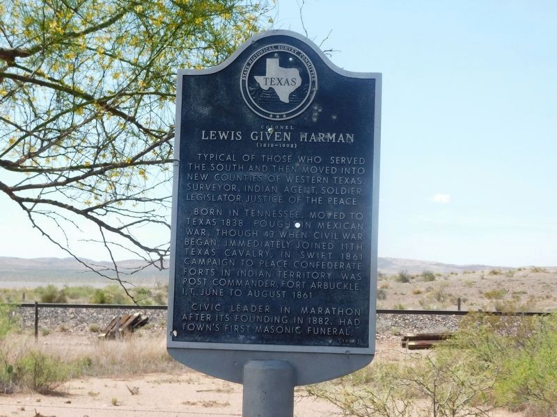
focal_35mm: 80
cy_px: 208
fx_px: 1287
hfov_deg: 24.4
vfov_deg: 18.4
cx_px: 278
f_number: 4.4
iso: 125
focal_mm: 14.2
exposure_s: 1/500
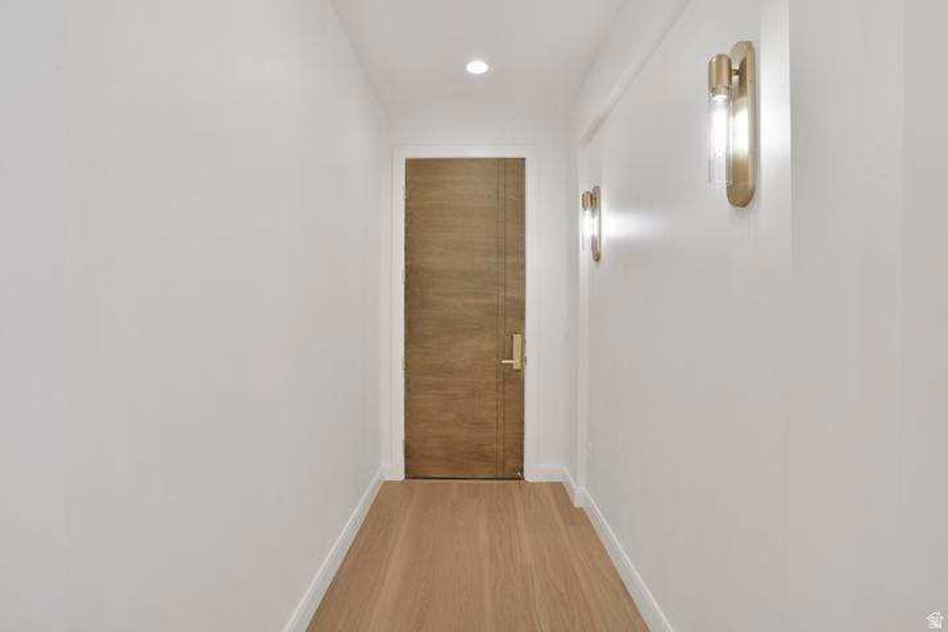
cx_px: 474
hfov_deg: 93.3
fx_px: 448
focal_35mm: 17
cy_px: 316
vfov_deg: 70.4
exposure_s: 1/2.5
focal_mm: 17
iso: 250
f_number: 9
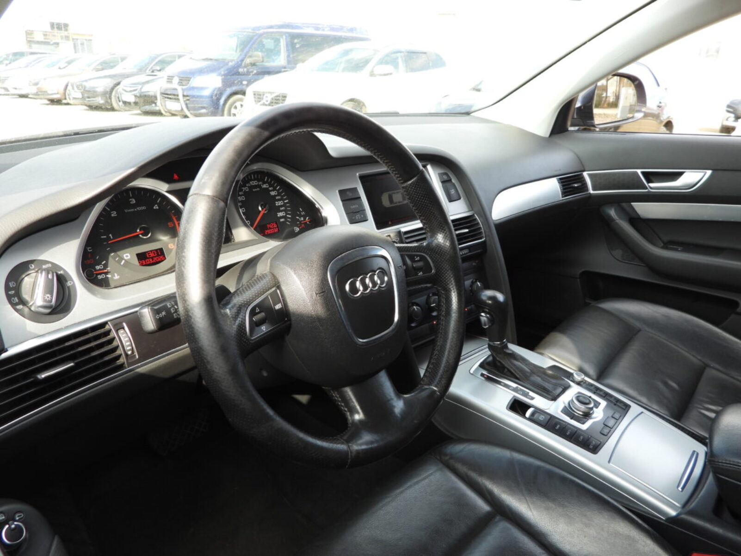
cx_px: 370
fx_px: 514
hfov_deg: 71.6
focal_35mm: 24
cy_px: 278
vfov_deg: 56.8
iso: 100
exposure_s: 1/160
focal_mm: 4.3
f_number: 2.8
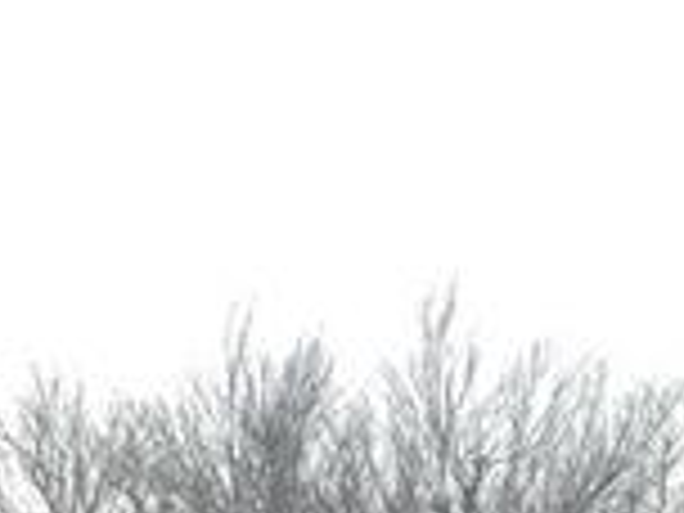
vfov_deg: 6.8
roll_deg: -3.6
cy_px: 1706
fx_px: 3735
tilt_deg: -9.6
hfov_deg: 10.0
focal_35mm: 189
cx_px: -432
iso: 20
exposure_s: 1/2088
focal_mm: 3.99
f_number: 1.8
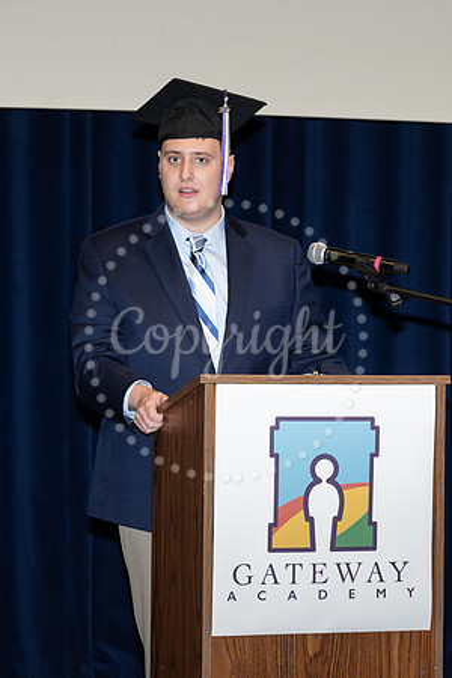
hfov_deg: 8.8
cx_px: 372
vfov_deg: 13.2
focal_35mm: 156
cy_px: 339
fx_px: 2938
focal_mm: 104
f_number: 5.6
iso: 640
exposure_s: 1/80
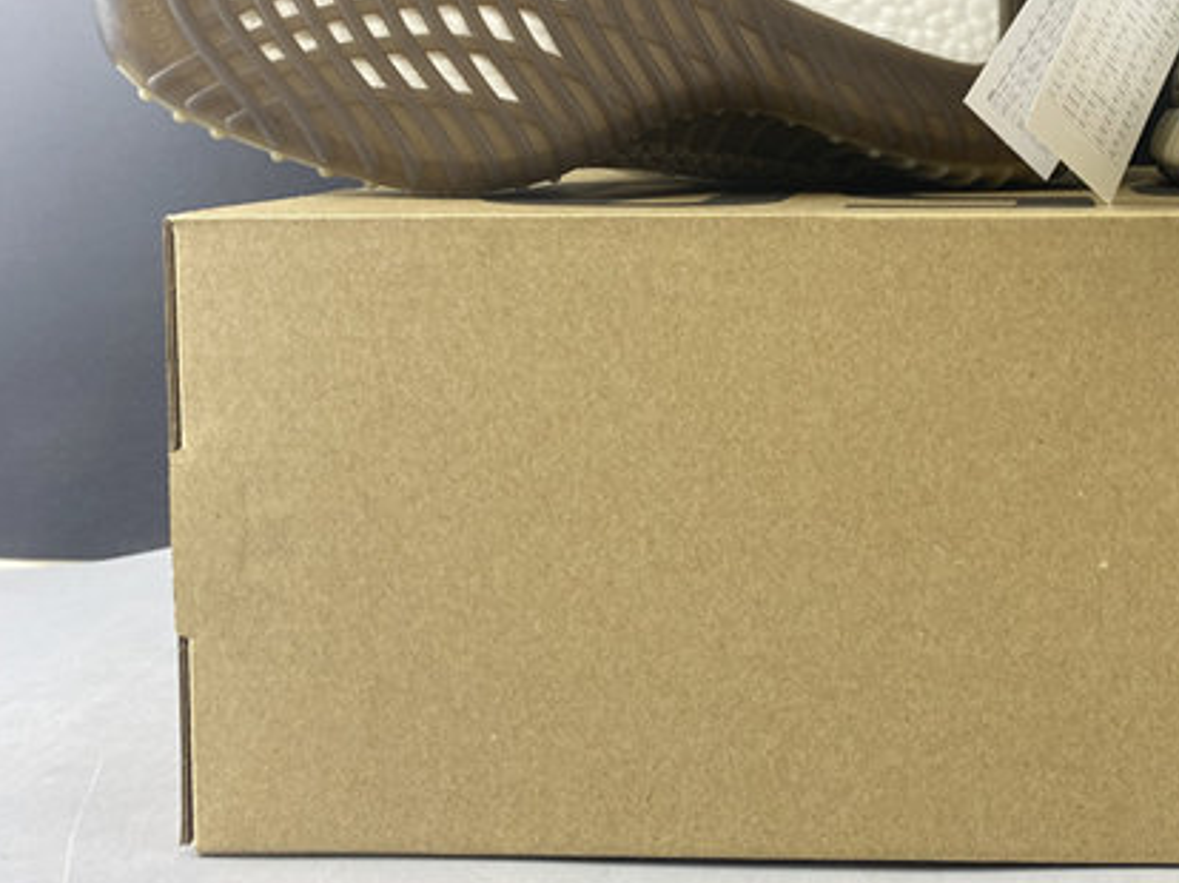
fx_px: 1498
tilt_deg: -3.2
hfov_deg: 41.2
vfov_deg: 32.2
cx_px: 943
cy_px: 218
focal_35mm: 44
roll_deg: +1.1
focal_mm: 4.25
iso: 80
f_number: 1.8
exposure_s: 1/50
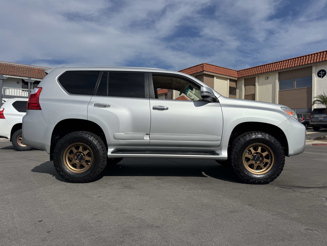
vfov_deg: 56.8
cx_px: 164
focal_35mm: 24
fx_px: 227
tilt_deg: +0.4
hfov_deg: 71.6
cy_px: 123
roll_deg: -1.5
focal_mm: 6.76
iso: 64
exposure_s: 1/12346
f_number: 1.78
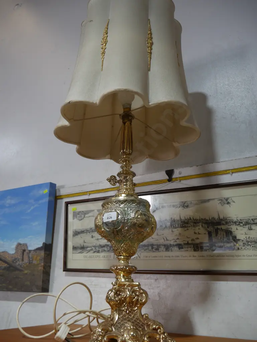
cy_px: 171
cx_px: 128
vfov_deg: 59.9
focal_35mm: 30
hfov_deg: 46.8
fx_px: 297
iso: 200
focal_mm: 15
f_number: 3.6
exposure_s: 1/60
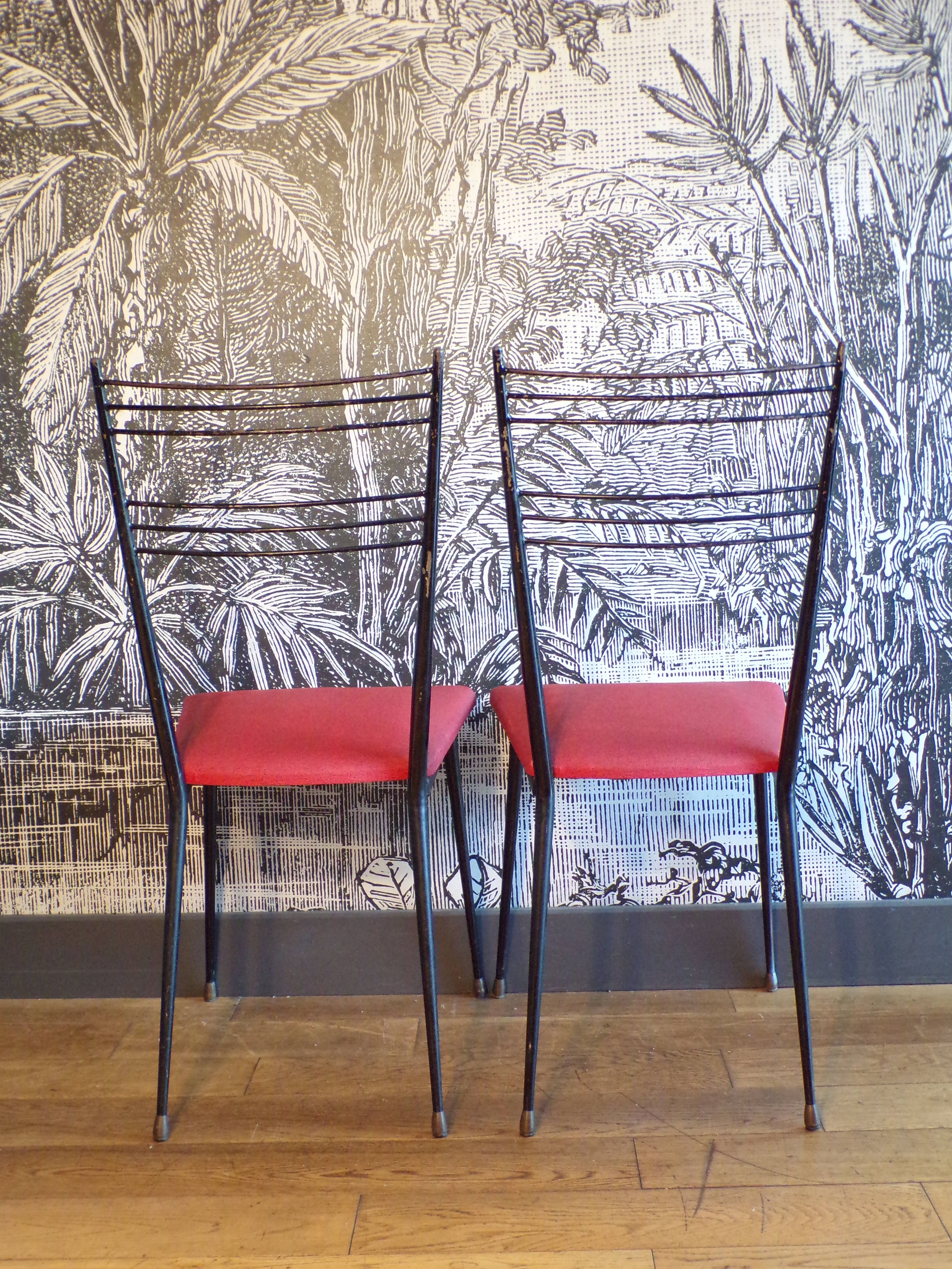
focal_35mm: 38
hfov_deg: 37.7
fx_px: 1393
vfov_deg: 49.0
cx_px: 474
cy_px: 640
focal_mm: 6.6
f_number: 3.3
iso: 465
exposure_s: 1/20
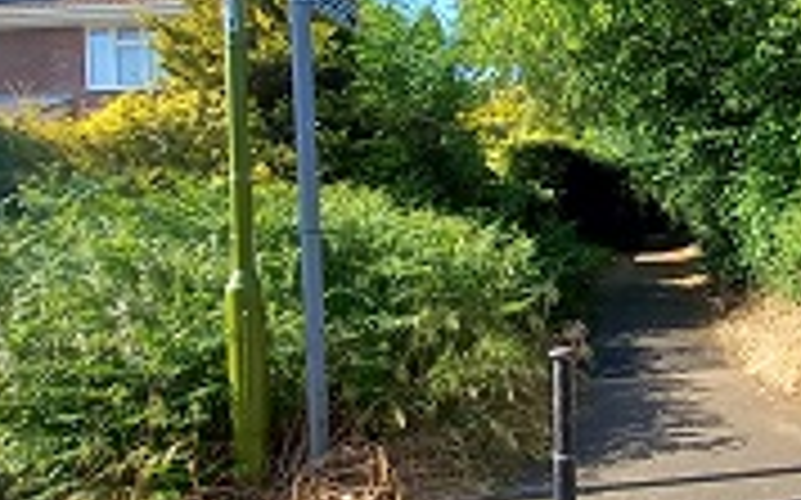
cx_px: 684
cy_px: 266
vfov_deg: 40.5
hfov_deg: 55.1
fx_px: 676
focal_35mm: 31
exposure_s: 1/386
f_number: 2.2
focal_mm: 1.13
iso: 40
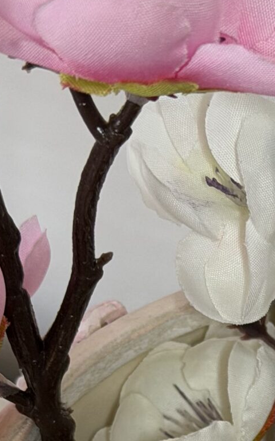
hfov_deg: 7.6
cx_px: 422
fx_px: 2026
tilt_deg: -51.5
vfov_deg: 12.0
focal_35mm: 169
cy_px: 606
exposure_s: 1/61
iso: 100
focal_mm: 6.76
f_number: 1.78
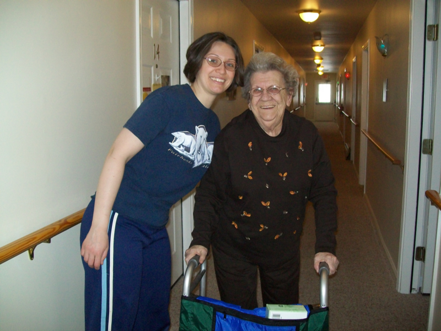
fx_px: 459
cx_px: 220
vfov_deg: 39.7
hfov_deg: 51.4
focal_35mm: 36
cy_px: 166
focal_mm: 6
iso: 160
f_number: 2.7
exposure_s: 1/60
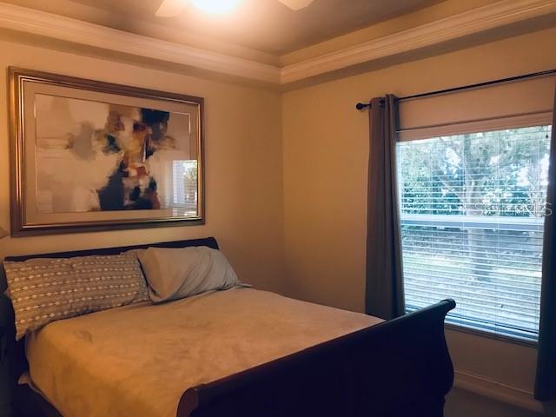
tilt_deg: -1.9
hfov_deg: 63.4
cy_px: 208
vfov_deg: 49.7
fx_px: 450
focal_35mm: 28
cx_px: 278
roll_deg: +0.4
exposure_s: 1/15
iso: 80
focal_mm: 3.99
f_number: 1.8
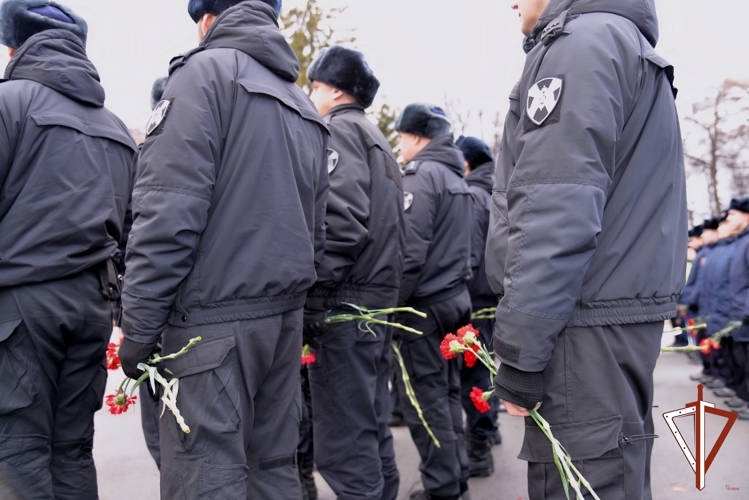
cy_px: 250
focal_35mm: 34
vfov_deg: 38.9
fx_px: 708
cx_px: 374
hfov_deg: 55.8
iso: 450
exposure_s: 1/60
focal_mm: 34
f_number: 4
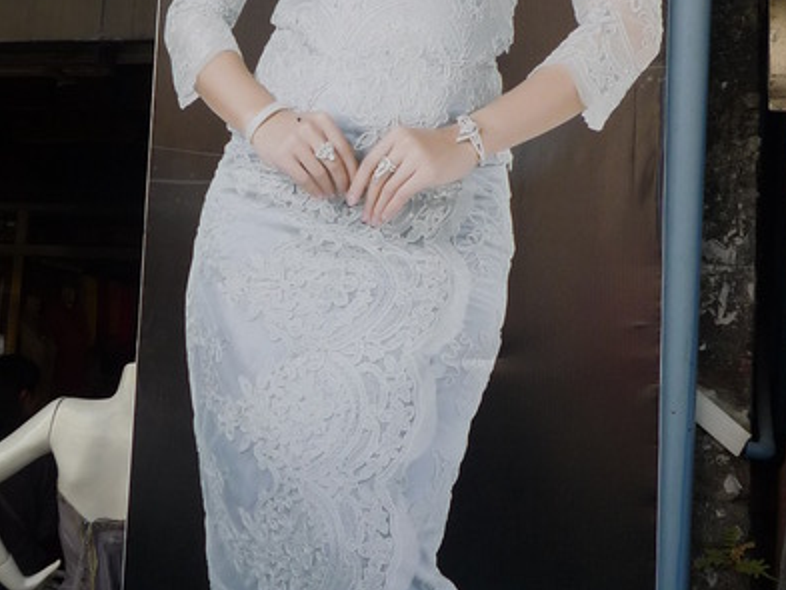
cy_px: 224
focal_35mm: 59
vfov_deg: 24.8
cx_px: 358
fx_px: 1340
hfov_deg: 32.7
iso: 100
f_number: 2.8
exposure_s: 1/400
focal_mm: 4.4
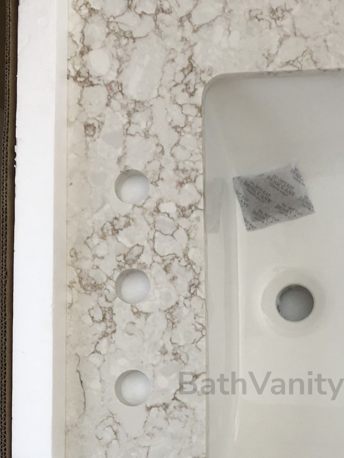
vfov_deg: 30.0
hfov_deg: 22.3
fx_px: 848
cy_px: 321
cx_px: 318
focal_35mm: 64
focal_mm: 3.99
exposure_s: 1/30
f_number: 1.8
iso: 32
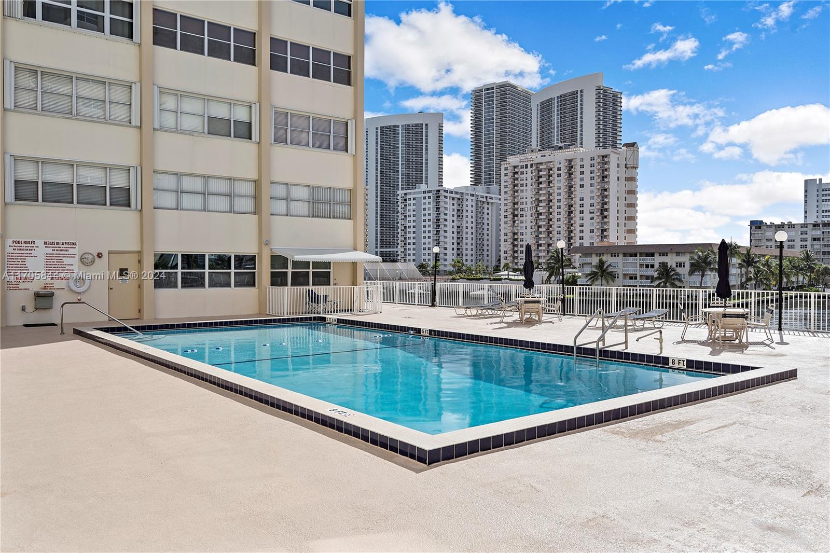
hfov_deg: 67.4
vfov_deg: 47.9
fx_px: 622
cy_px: 276
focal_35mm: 27
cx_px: 415
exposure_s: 1/320
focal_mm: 27
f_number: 10
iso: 100
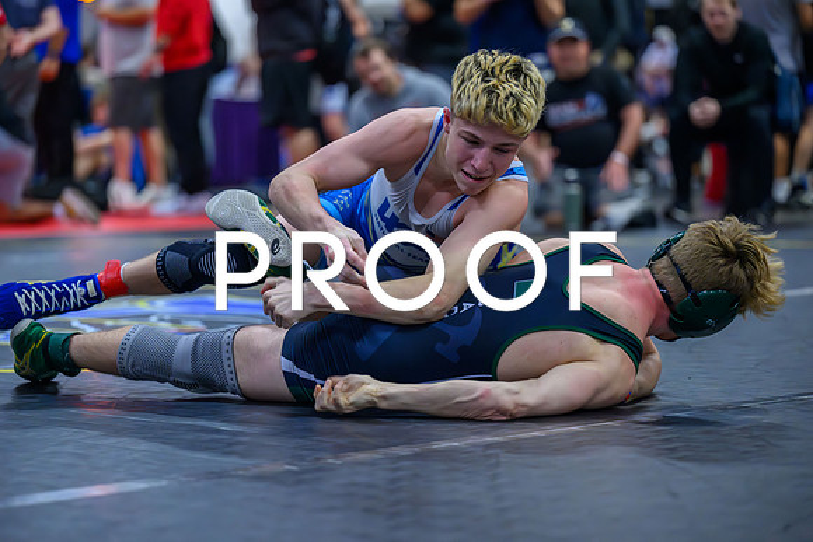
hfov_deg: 17.1
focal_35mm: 120
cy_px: 271
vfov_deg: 11.4
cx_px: 406
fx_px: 2711
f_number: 2.8
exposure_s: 1/800
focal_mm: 120
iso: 12800
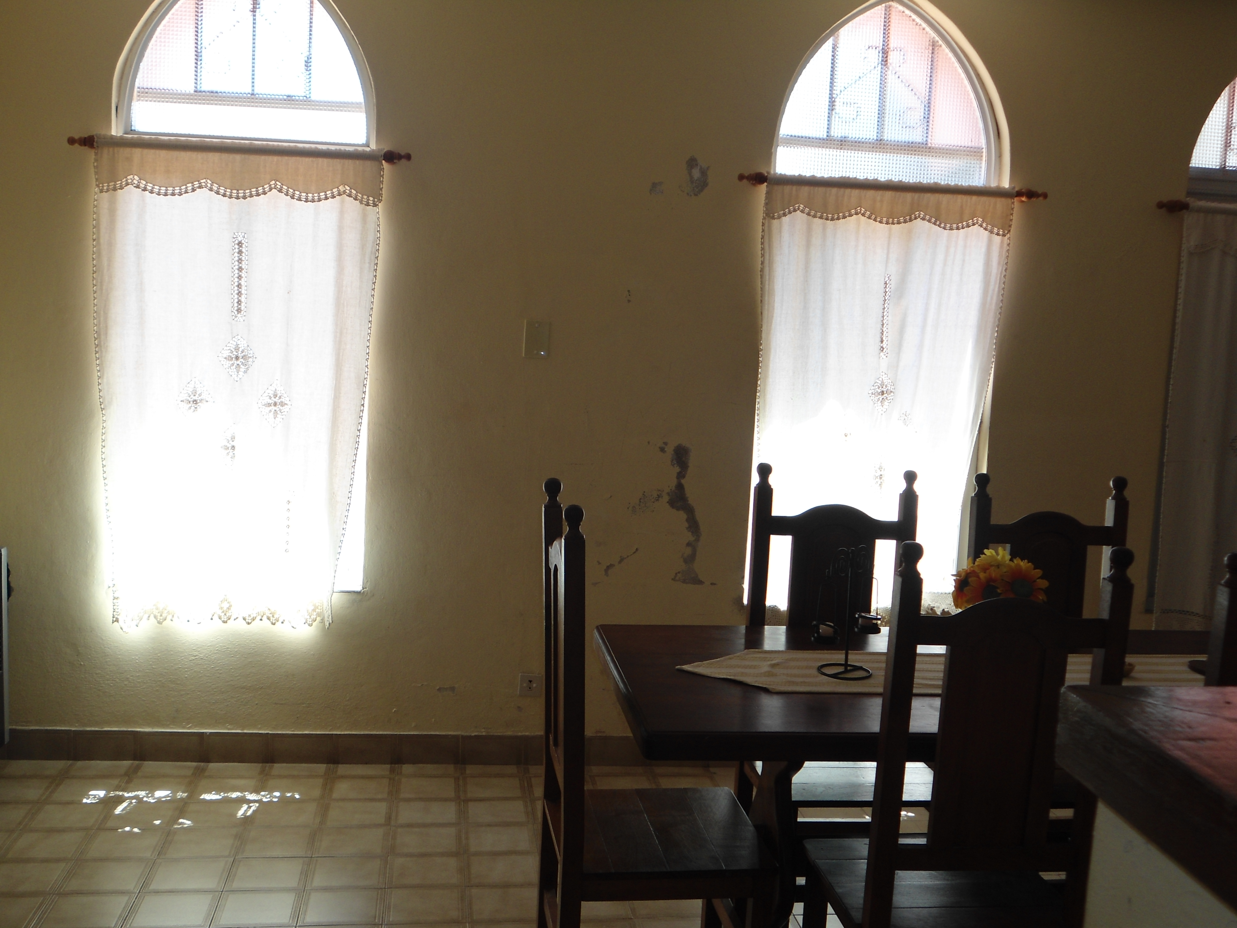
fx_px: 1322
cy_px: 464
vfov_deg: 38.7
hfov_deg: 50.1
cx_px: 618
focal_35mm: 37
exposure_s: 1/40
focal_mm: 6.7
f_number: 3.2
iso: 80
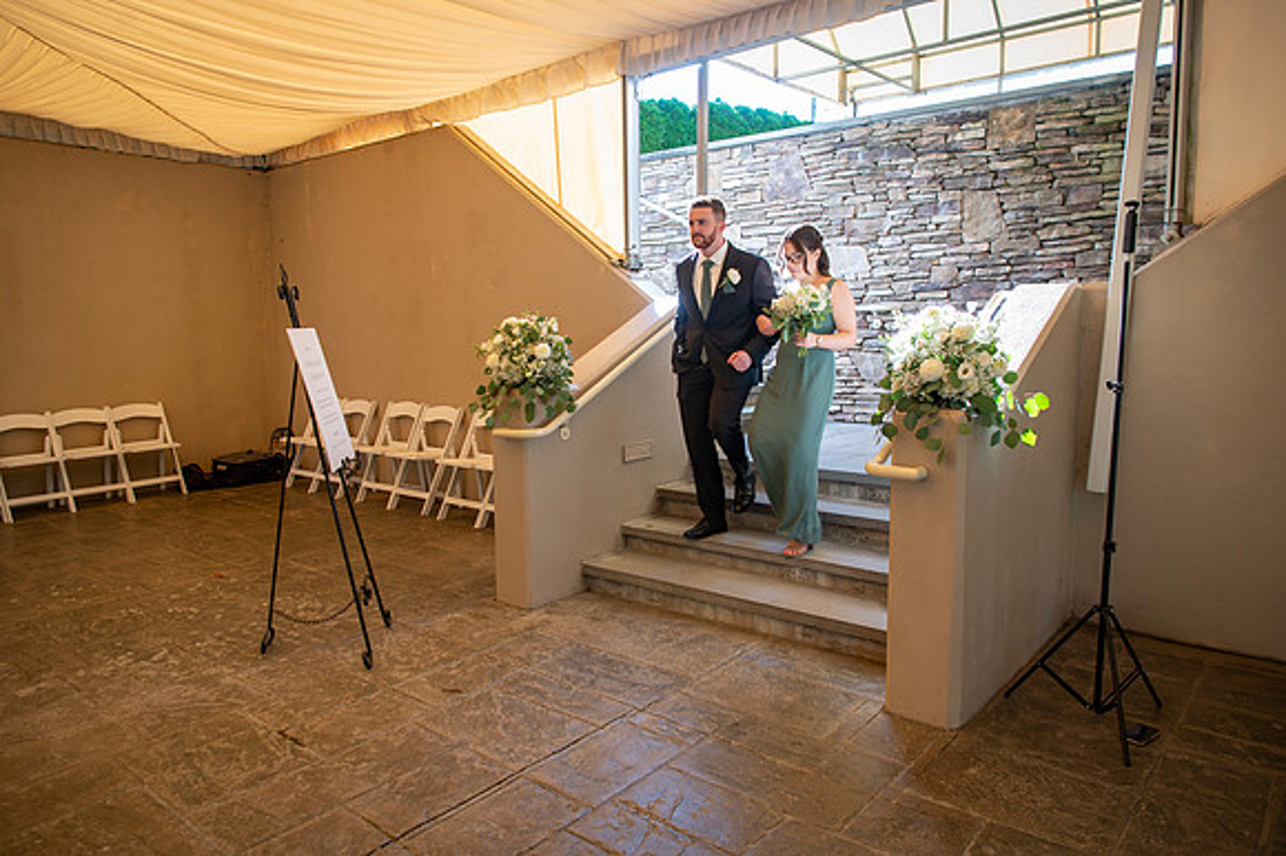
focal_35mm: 24
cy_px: 428
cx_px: 643
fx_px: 864
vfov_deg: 52.7
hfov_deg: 73.3
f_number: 4
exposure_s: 1/100
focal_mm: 24
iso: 200
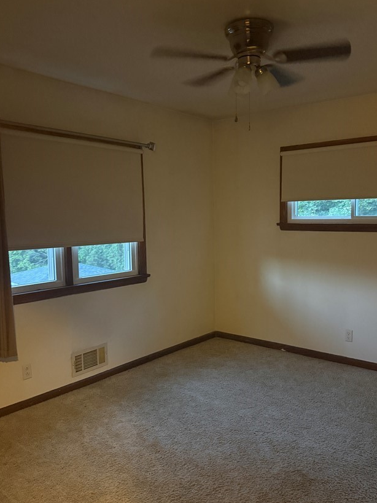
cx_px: 220
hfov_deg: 46.6
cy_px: 259
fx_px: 436
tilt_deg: -6.1
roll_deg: +0.6
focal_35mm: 30
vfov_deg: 60.0
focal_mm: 6.76
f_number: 1.78
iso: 1000
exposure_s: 1/30
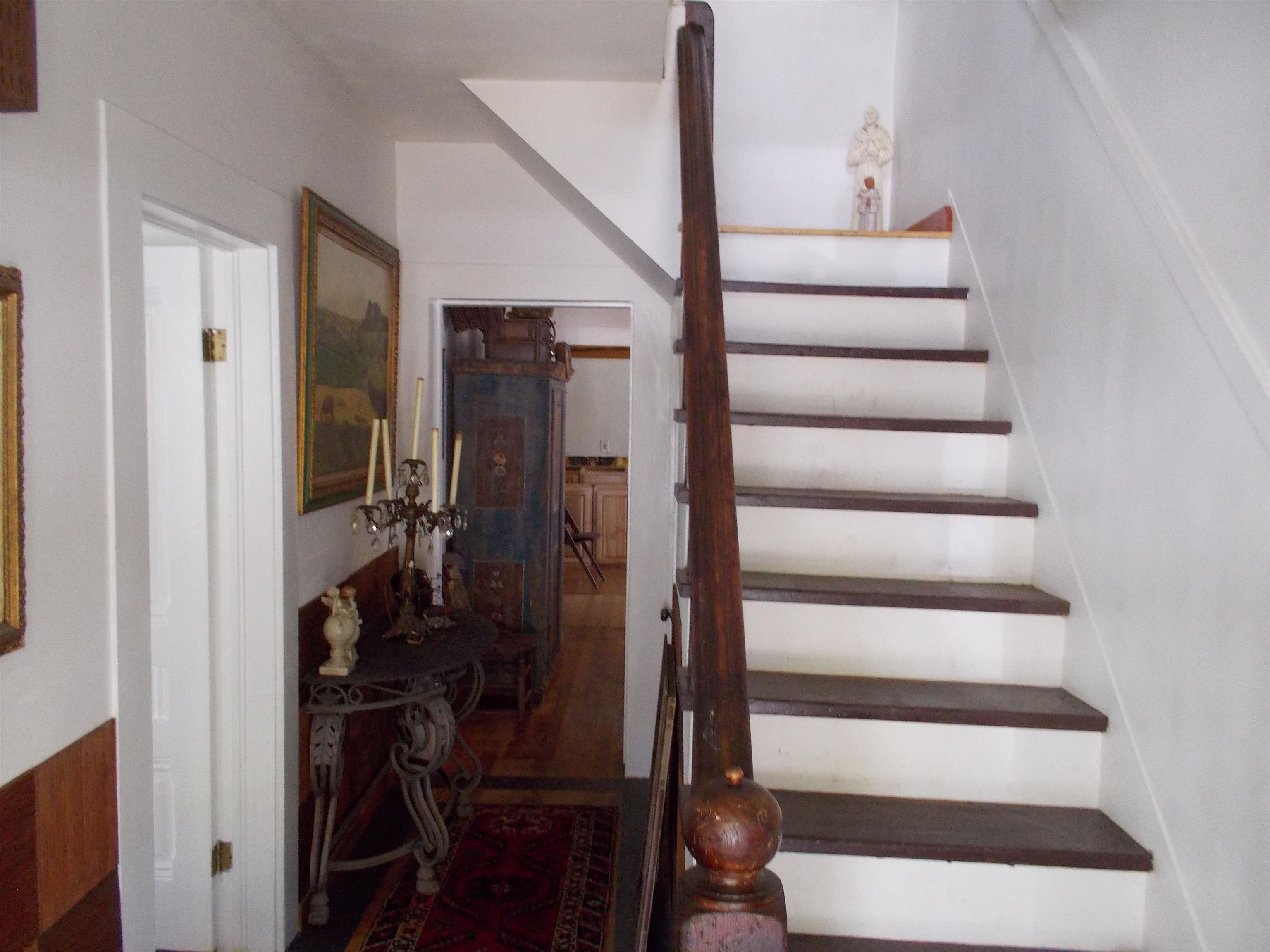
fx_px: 1064
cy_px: 476
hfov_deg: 61.7
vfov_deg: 48.2
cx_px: 635
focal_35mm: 29
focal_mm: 4.1
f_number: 3.3
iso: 250
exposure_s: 1/30
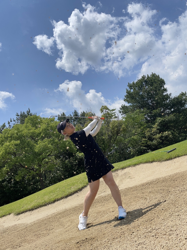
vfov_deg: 67.3
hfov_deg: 53.1
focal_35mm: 26
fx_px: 187
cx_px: 94
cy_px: 125
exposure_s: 1/5814
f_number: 1.6
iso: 32
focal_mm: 4.2
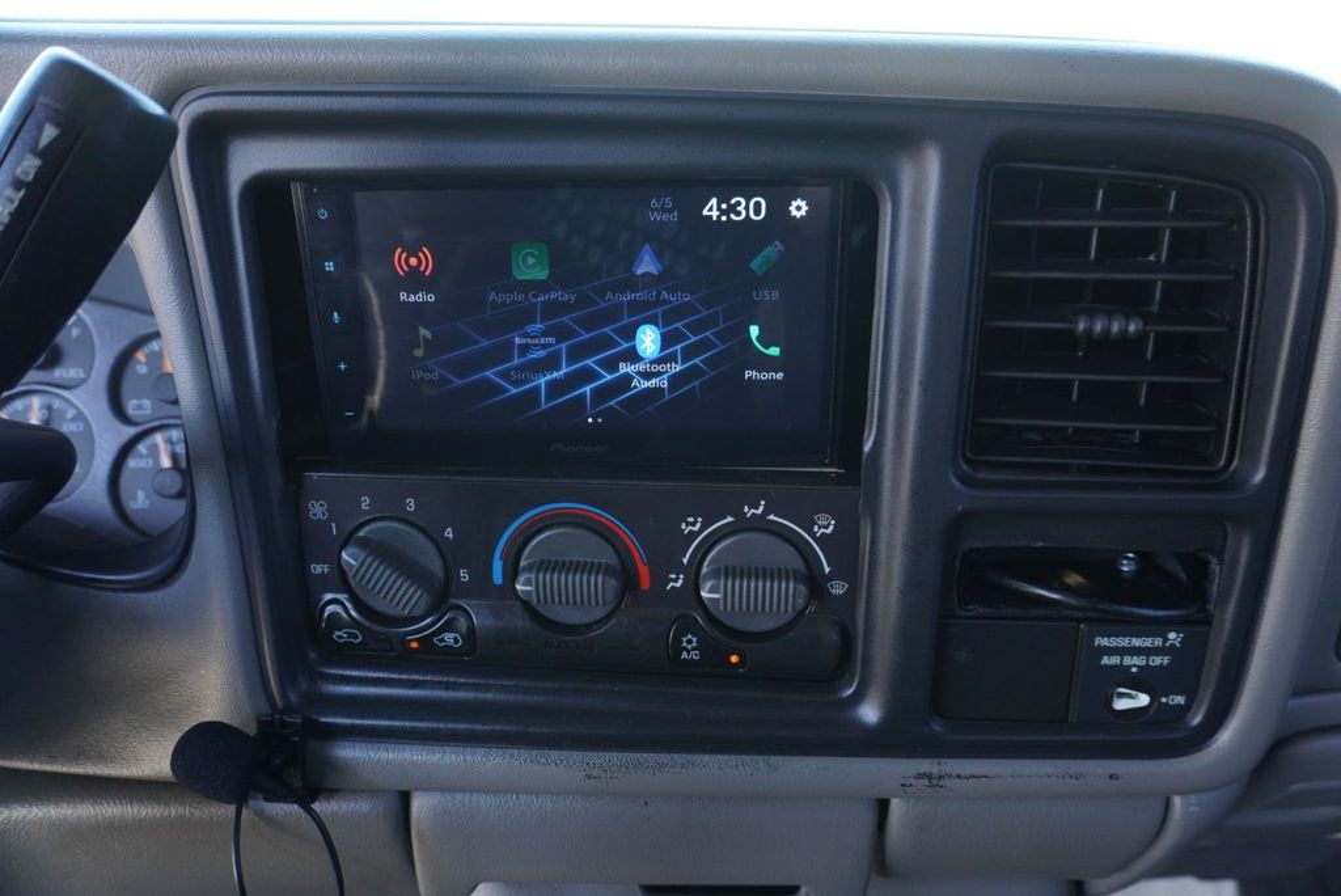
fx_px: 894
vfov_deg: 53.2
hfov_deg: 73.7
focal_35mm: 24
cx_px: 670
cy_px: 448
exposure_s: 1/60
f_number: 4
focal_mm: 16
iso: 250
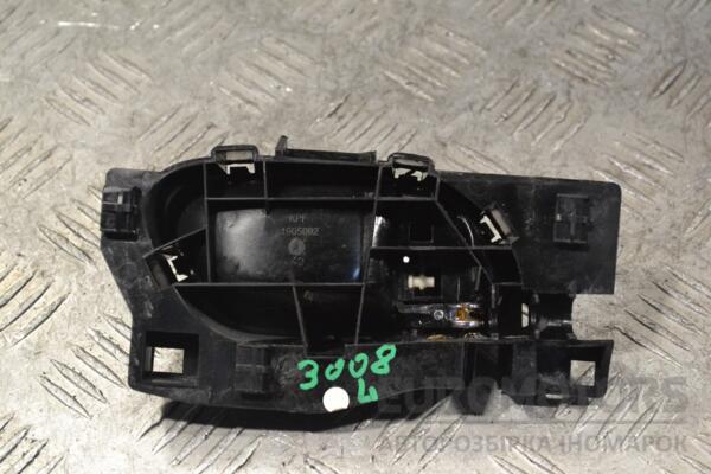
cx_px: 356
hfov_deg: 27.0
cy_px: 237
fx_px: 1481
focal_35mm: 75
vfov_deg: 18.2
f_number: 8
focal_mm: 50
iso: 3200
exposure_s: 1/250
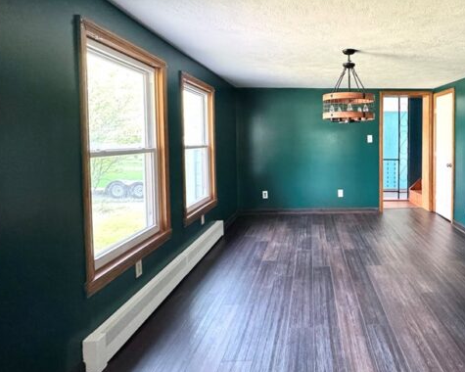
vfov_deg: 60.4
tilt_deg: -3.4
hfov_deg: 69.3
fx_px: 317
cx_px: 330
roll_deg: +0.3
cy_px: 152
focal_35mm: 23
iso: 640
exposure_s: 1/60
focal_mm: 2.22
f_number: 2.2
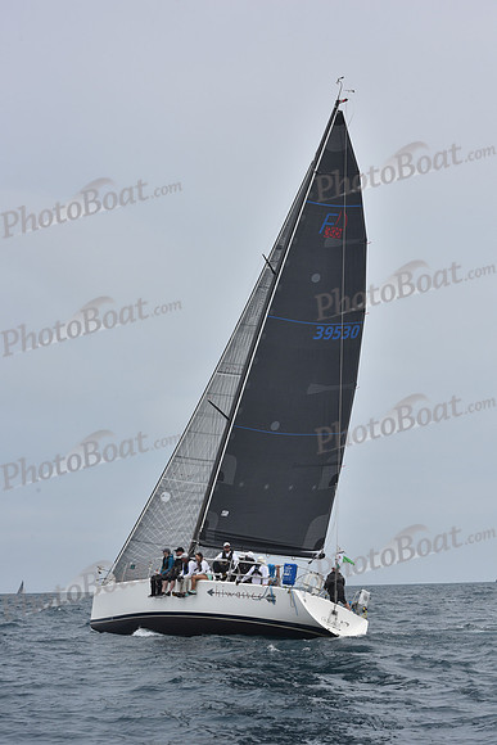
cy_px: 372
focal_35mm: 70
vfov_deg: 28.8
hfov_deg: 19.5
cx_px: 248
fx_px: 1449
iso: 250
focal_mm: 70
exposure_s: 1/800
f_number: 11
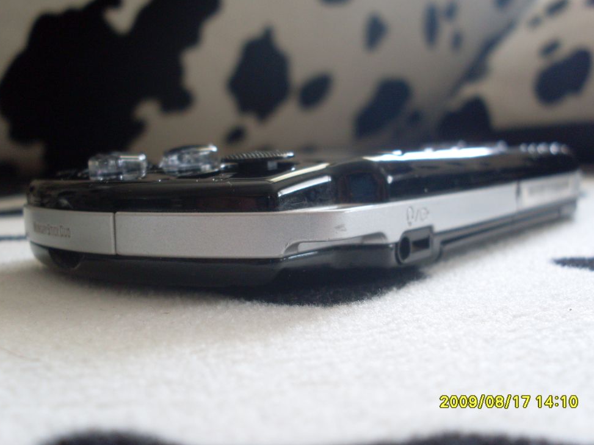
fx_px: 686
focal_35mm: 40
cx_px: 303
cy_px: 213
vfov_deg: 36.0
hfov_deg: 46.8
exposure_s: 1/45
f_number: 2.8
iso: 120
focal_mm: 6.3
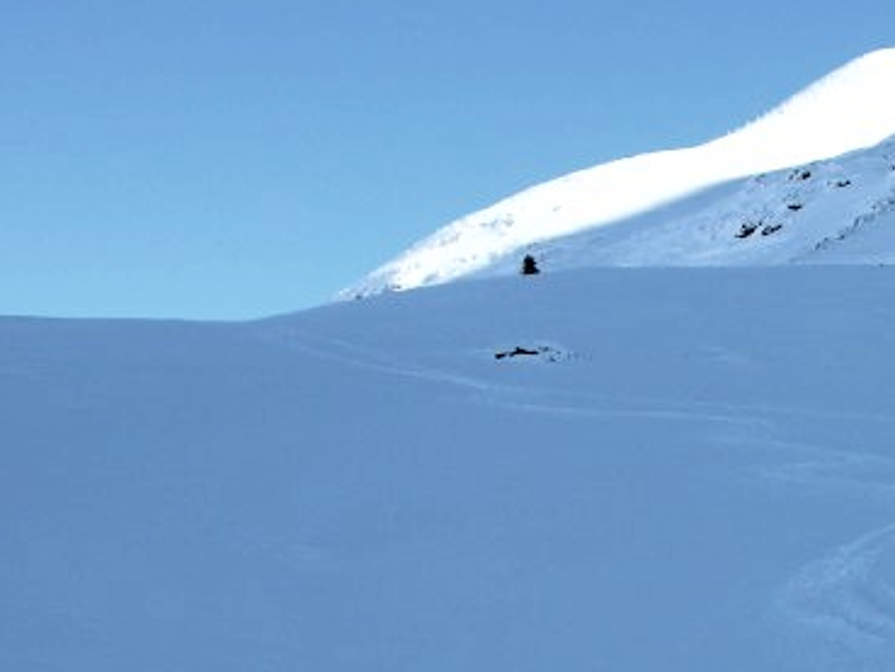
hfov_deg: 19.6
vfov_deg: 15.0
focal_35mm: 97
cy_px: 696
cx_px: 922
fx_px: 2509
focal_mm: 8.9
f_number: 5
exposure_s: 1/168
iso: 50
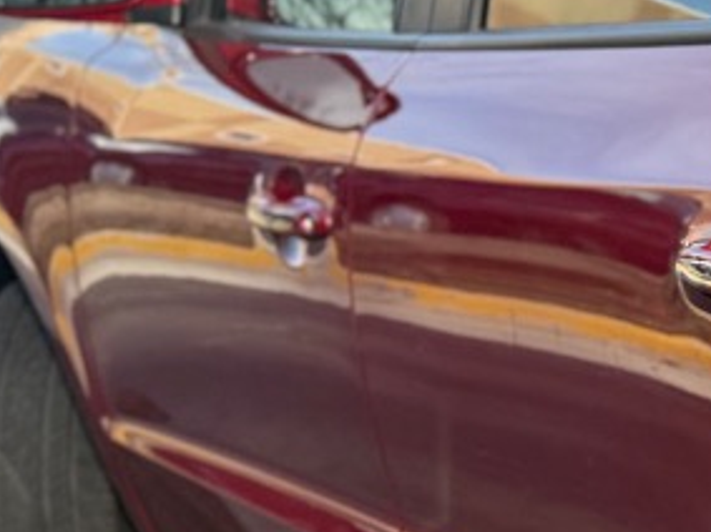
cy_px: 427
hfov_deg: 12.9
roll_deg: +0.9
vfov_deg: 12.1
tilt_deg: -11.8
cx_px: 1633
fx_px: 2505
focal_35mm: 122
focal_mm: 6.76
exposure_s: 1/1271
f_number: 1.78
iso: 100
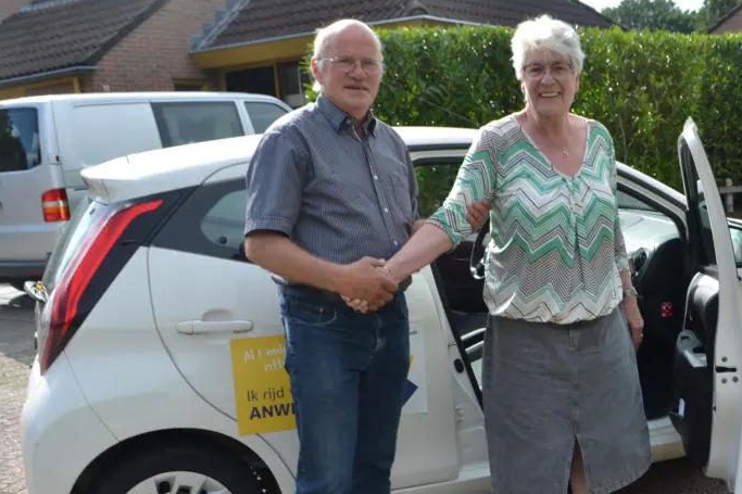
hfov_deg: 42.9
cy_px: 326
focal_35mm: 45
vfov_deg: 29.7
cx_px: 508
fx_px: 927
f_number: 7.1
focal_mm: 20
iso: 100
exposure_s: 1/200
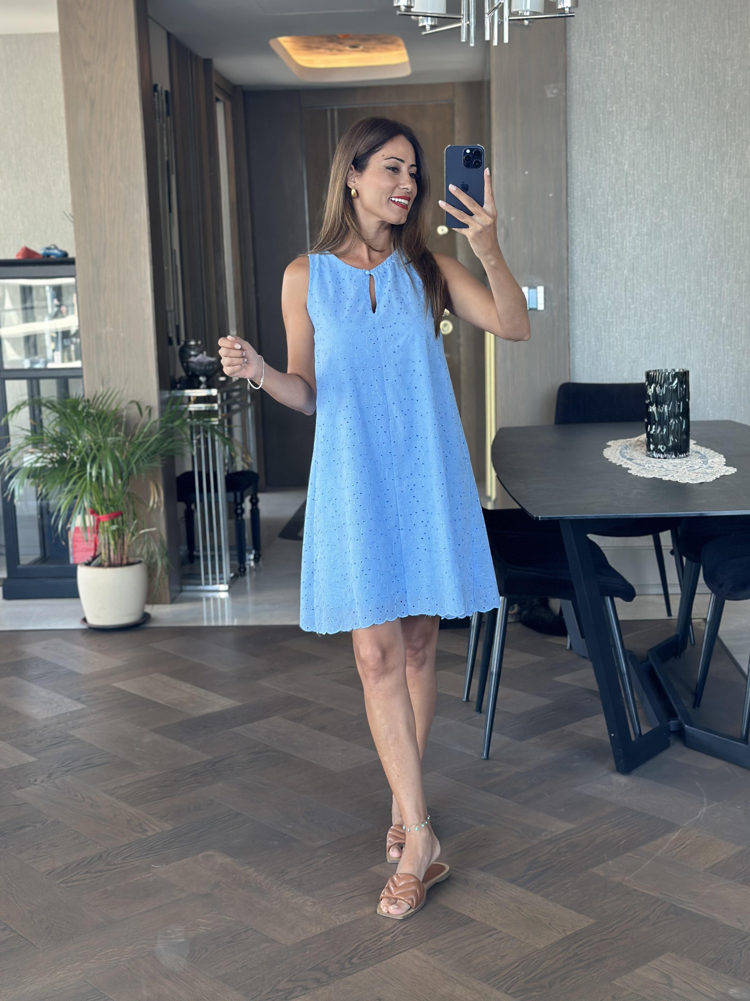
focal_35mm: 48
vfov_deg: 39.7
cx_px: 375
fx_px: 1387
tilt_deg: -17.0
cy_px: 500
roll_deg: +2.2
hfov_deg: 30.3
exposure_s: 1/71
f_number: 1.78
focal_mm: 6.86
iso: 125
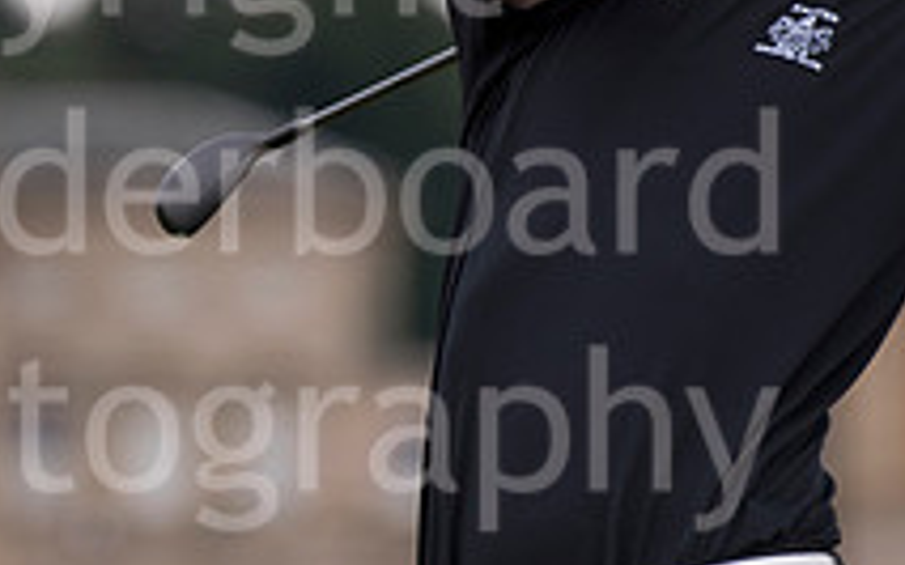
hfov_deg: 3.8
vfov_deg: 2.4
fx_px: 13685
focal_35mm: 555
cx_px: 238
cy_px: 223
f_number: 4
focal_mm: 200
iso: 400
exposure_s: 1/2000
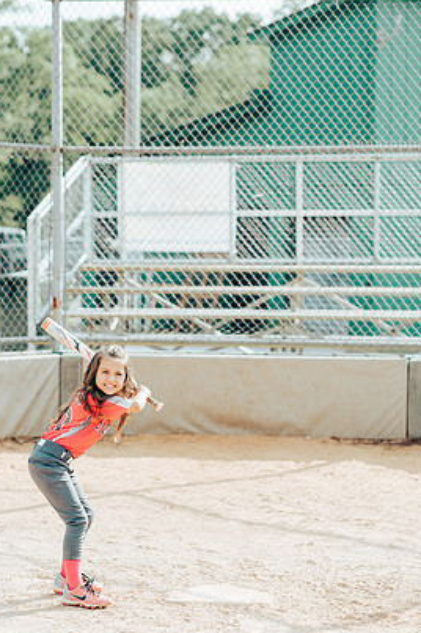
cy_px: 344
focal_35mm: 95
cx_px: 189
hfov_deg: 14.4
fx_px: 1669
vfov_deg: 21.5
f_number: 2.8
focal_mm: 85
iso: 160
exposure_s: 1/1600
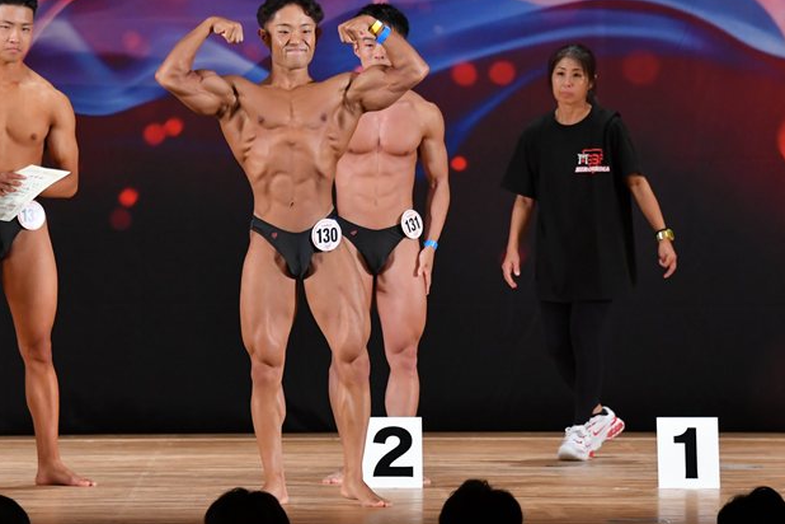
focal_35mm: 272
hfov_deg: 7.6
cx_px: 322
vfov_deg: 5.1
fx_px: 5931
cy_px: 235
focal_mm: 145
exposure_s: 1/400
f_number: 5.6
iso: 3200
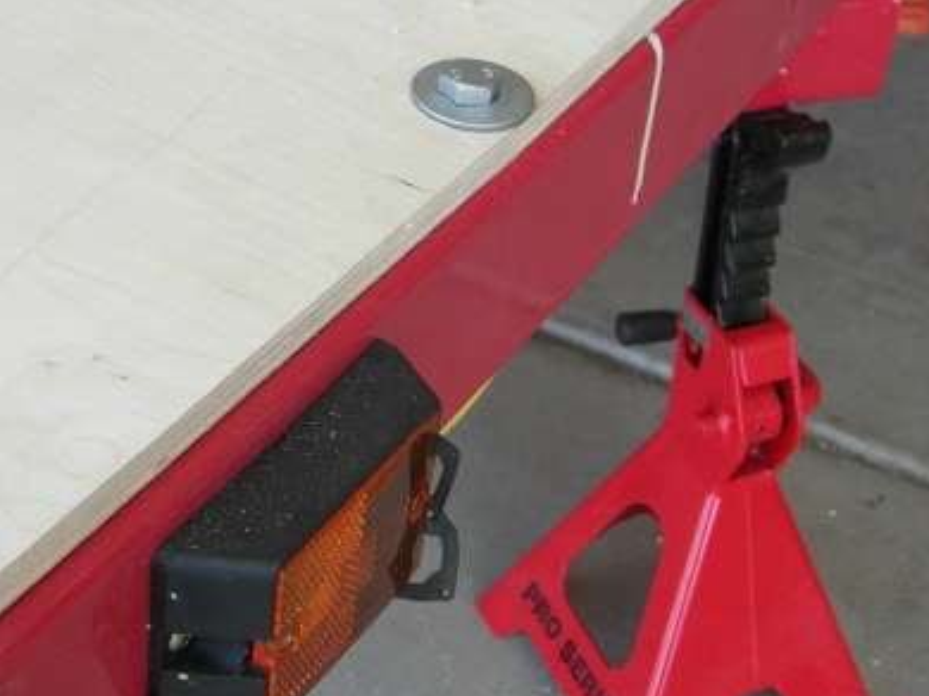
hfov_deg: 25.0
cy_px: 215
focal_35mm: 78
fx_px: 2092
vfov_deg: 18.8
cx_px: 379
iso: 64
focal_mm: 7.8
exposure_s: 1/74
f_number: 2.8
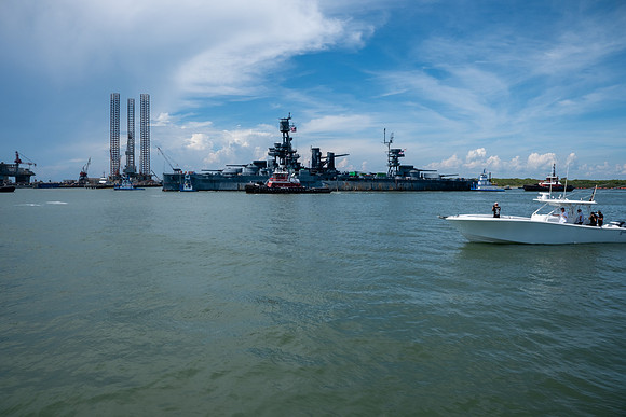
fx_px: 417
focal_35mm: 24
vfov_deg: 53.2
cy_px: 208
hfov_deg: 73.7
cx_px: 313
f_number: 9
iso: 160
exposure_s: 1/750
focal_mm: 16
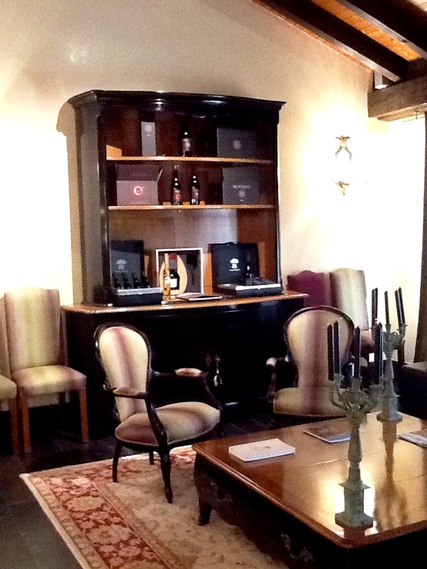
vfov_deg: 42.9
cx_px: 214
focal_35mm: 44
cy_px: 284
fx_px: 724
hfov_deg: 32.9
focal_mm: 2.03
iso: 320
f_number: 2.4
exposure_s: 1/20
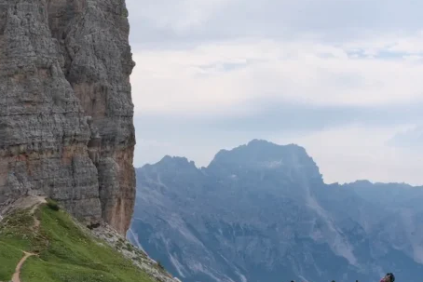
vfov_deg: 17.3
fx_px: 928
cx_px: -52
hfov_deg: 23.9
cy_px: 174
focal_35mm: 79
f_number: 16
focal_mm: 23
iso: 250
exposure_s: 1/125
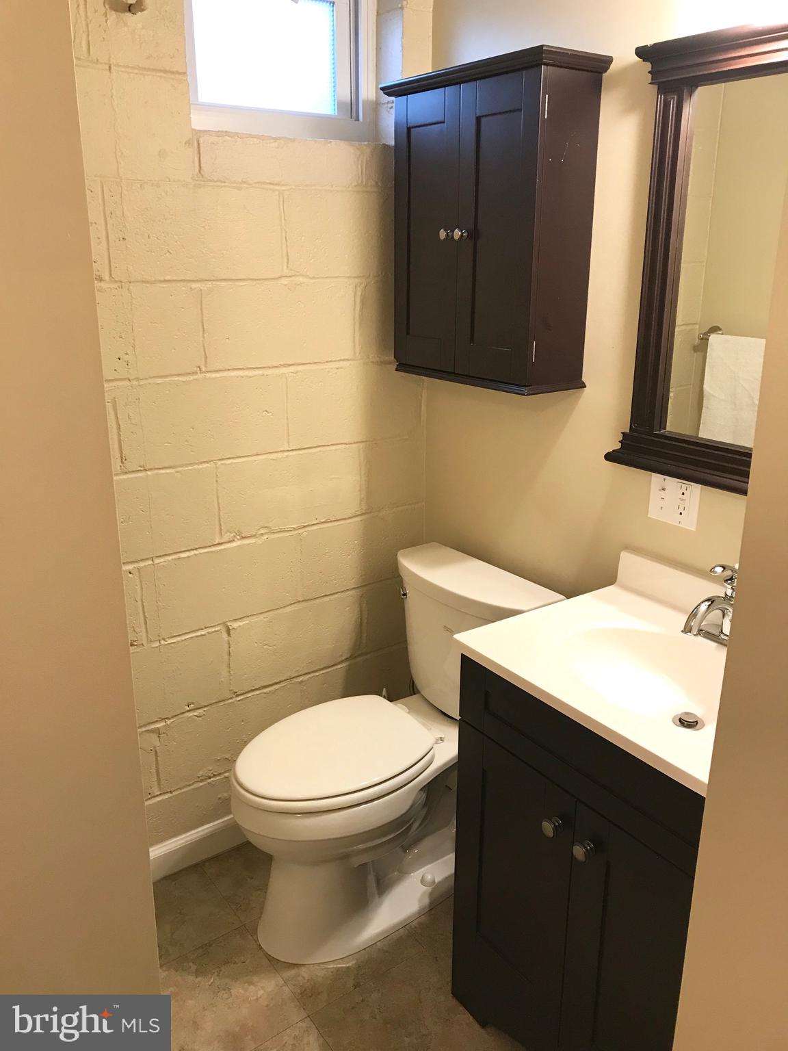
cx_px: 394
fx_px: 850
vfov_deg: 63.4
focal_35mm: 28
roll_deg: -0.7
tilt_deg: -16.8
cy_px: 526
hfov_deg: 49.7
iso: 40
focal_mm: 3.99
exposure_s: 1/20
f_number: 1.8
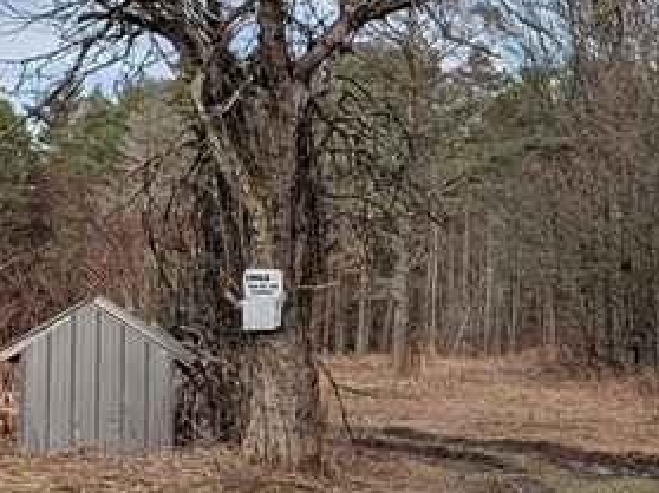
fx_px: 1675
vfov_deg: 16.7
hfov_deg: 22.3
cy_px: 326
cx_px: 330
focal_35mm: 88
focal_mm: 6.9
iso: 21
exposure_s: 1/464
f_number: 1.68
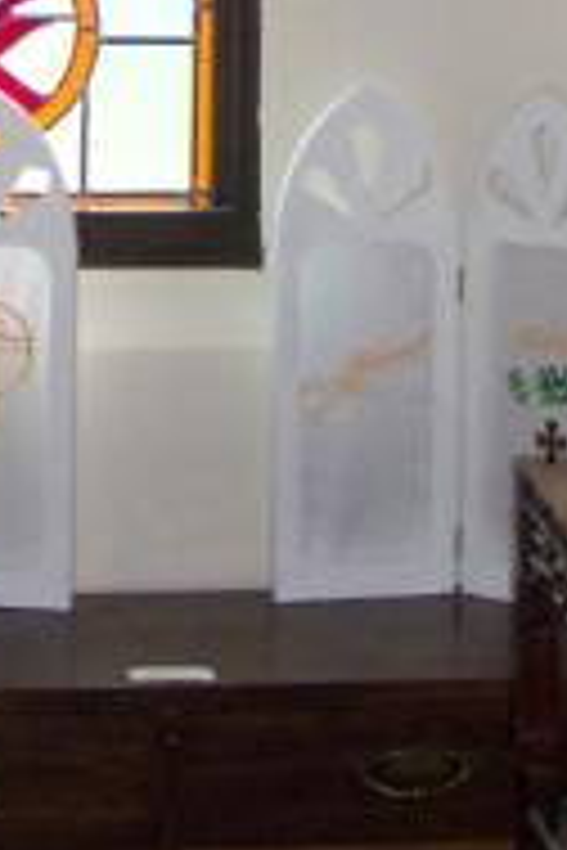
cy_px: -256
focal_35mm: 129
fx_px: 3047
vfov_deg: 15.2
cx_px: 245
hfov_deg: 10.6
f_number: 2.8
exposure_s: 1/30
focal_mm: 8
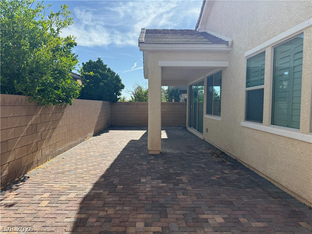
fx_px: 216
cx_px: 156
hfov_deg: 71.6
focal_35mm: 24
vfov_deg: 56.8
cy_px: 117
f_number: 1.78
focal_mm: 6.76
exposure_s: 1/5319
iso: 100
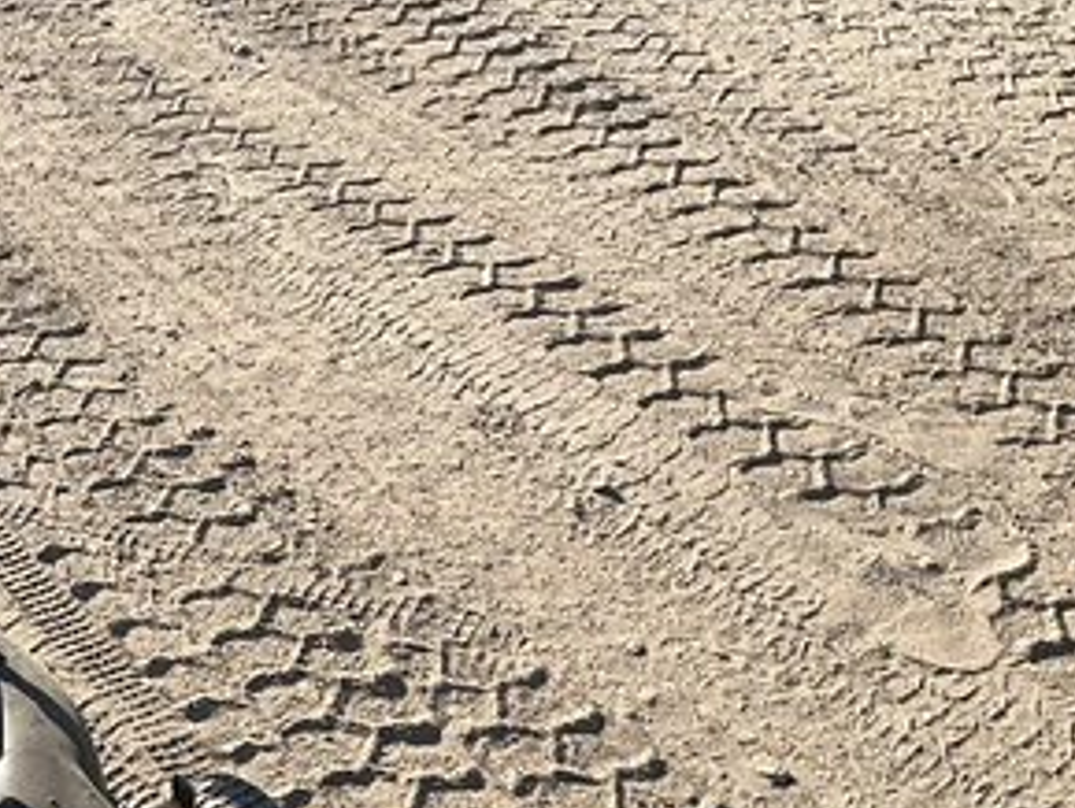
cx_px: -215
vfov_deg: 19.7
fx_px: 2331
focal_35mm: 75
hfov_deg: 23.7
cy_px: 424
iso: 25
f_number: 1.8
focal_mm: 3
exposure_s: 1/1055
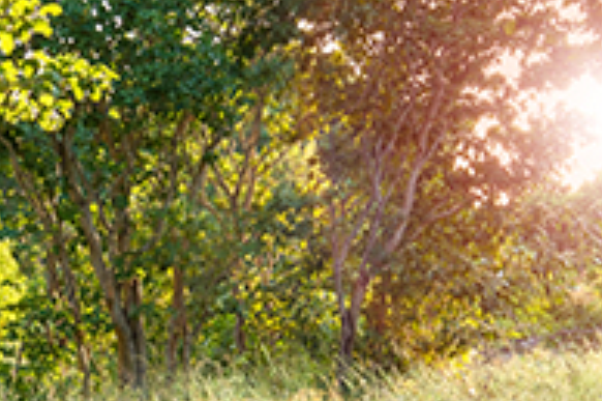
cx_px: 56
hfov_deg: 15.0
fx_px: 2256
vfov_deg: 10.1
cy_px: 286
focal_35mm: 135
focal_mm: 22
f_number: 8
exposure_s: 1/20
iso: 200
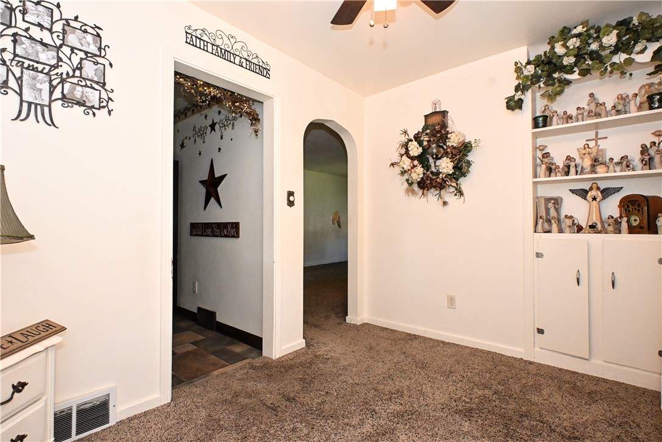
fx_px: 331
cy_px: 221
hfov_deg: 90.0
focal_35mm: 18
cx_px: 331
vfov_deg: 67.4
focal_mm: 12
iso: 3200
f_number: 9
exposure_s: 1/60
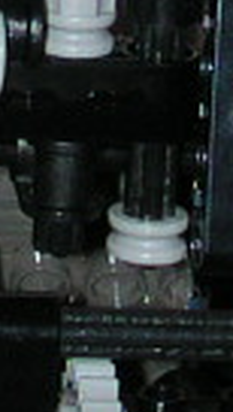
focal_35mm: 475
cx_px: -54
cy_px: -103
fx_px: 5191
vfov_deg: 4.5
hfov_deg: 2.6
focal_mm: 8.9
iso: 100
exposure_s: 1/60
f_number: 5.6
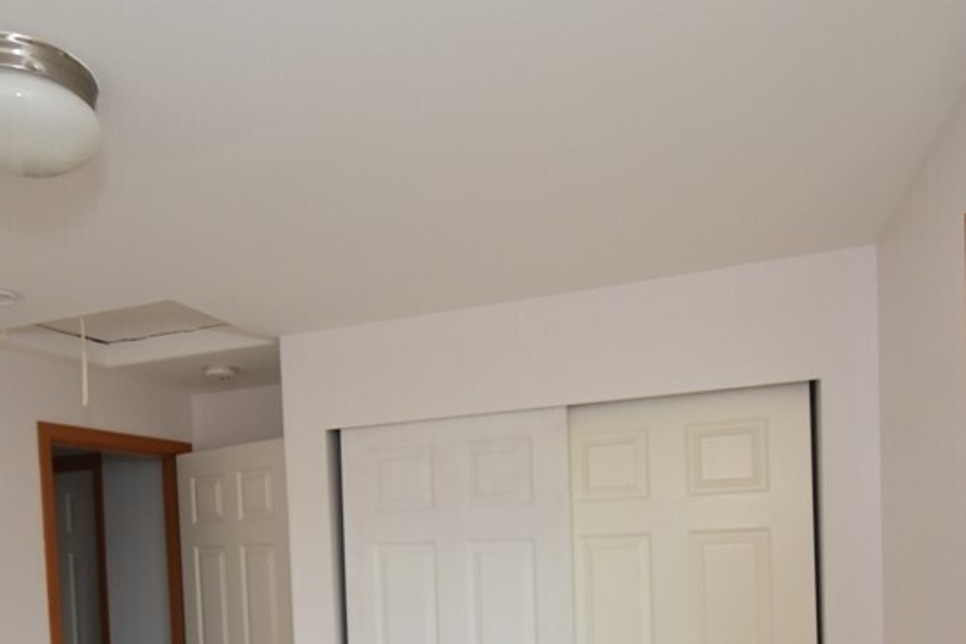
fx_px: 751
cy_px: 516
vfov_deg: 44.1
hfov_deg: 65.3
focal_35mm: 28
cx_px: 428
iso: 800
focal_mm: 10
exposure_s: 1/160
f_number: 4.5
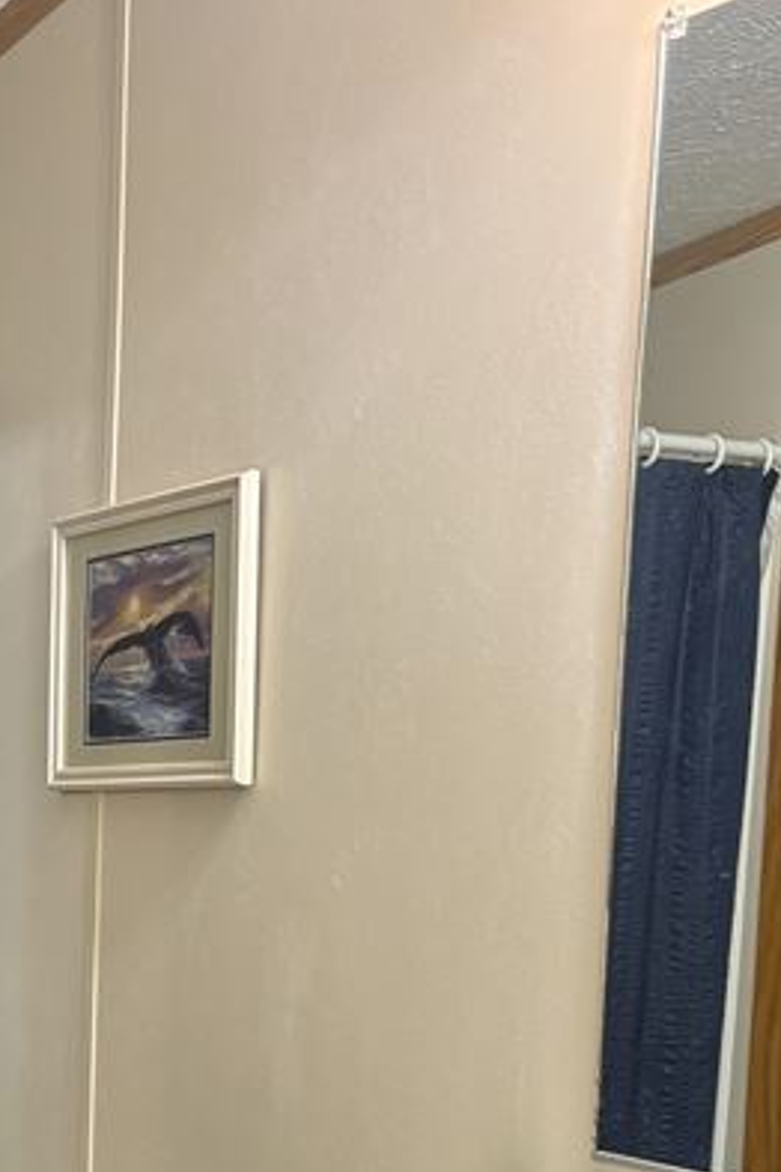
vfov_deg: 29.3
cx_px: -241
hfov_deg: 19.0
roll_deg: -0.1
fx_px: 2148
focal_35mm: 66
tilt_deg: -6.8
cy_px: 1041
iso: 160
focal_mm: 5.96
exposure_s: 1/60
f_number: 1.6
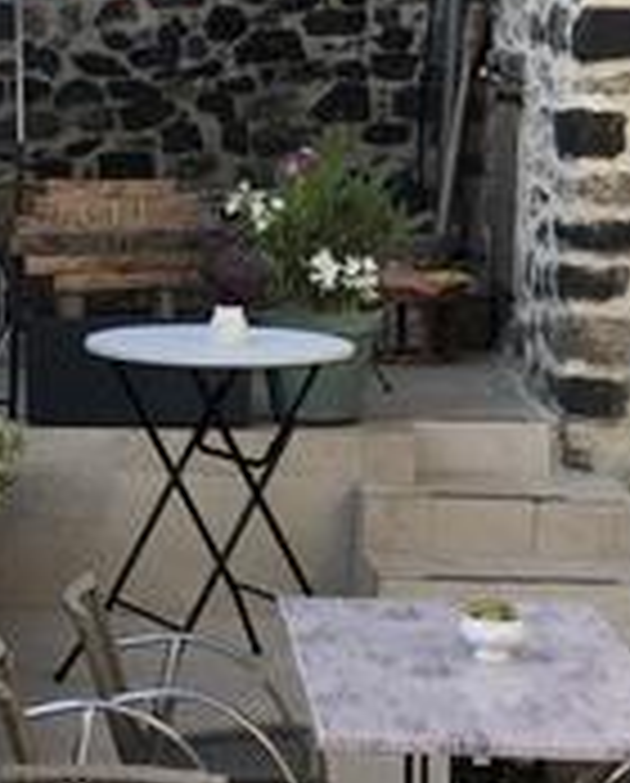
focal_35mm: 94
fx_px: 2183
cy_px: 351
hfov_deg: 15.9
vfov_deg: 20.3
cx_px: -86
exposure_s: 1/842
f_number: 1.8
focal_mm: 4
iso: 20
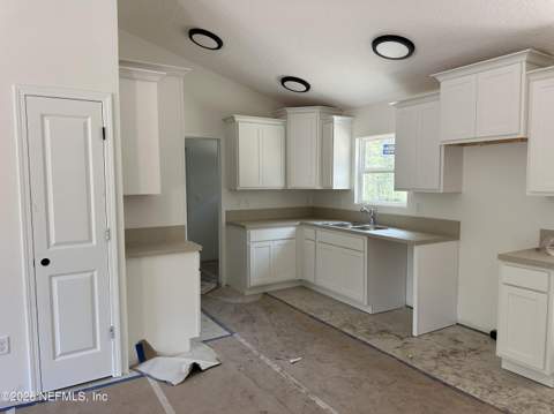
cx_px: 277
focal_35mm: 24
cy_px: 207
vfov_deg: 56.7
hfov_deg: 71.7
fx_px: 384
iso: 100
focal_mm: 6.86
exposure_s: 1/121
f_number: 1.78
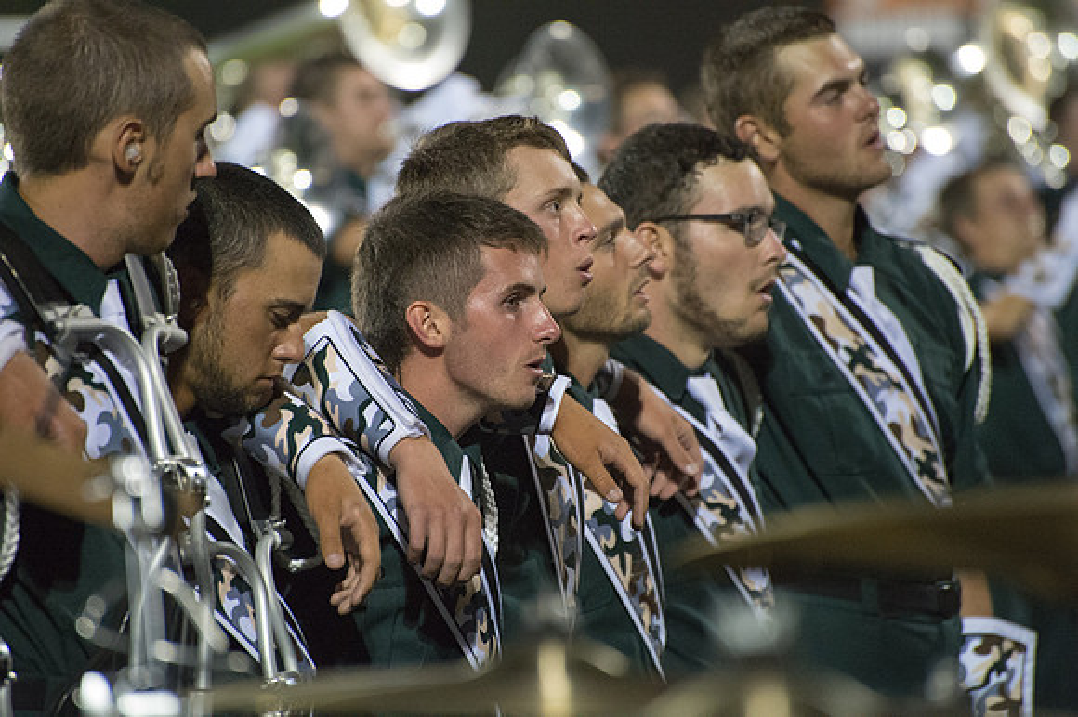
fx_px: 8978
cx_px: 539
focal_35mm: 300
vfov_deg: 4.6
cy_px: 358
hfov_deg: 6.9
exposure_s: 1/160
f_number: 5.6
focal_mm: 300
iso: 12800
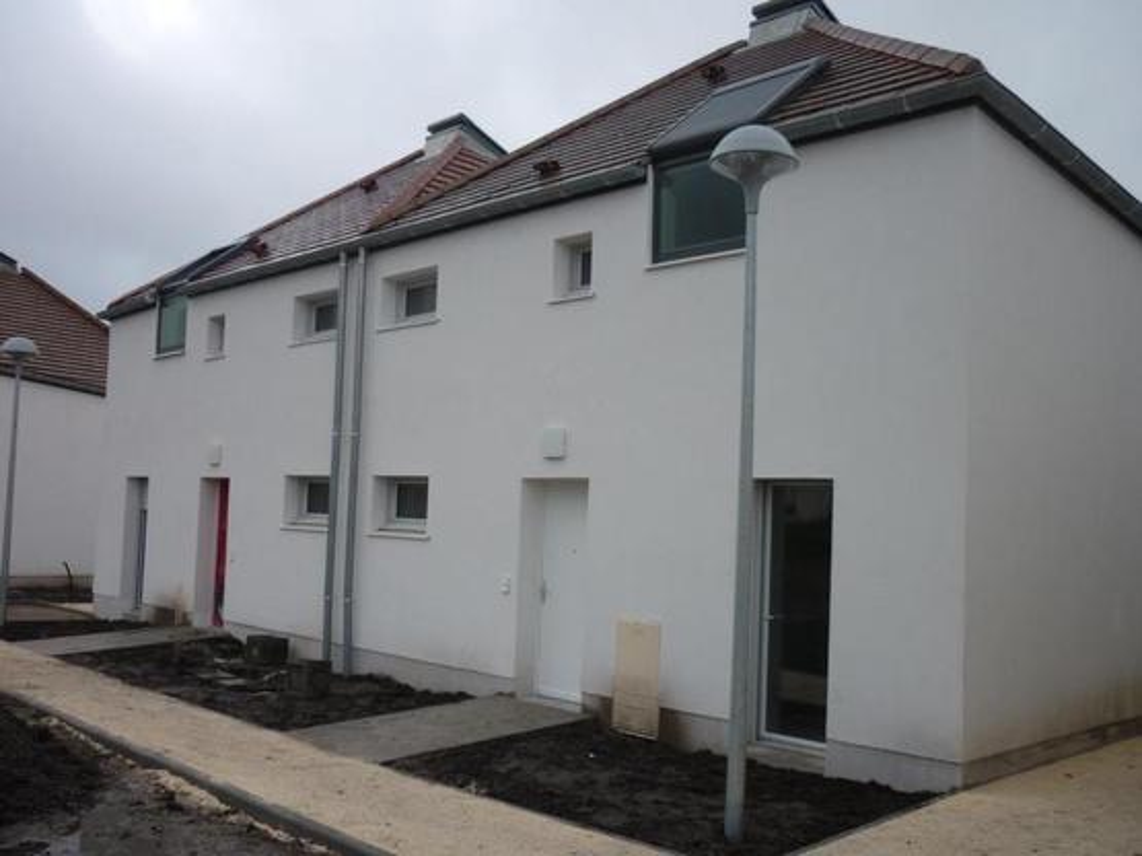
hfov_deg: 55.4
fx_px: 1088
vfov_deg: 42.9
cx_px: 571
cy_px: 428
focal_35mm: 33
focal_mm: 5.5
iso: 80
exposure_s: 1/320
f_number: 2.8
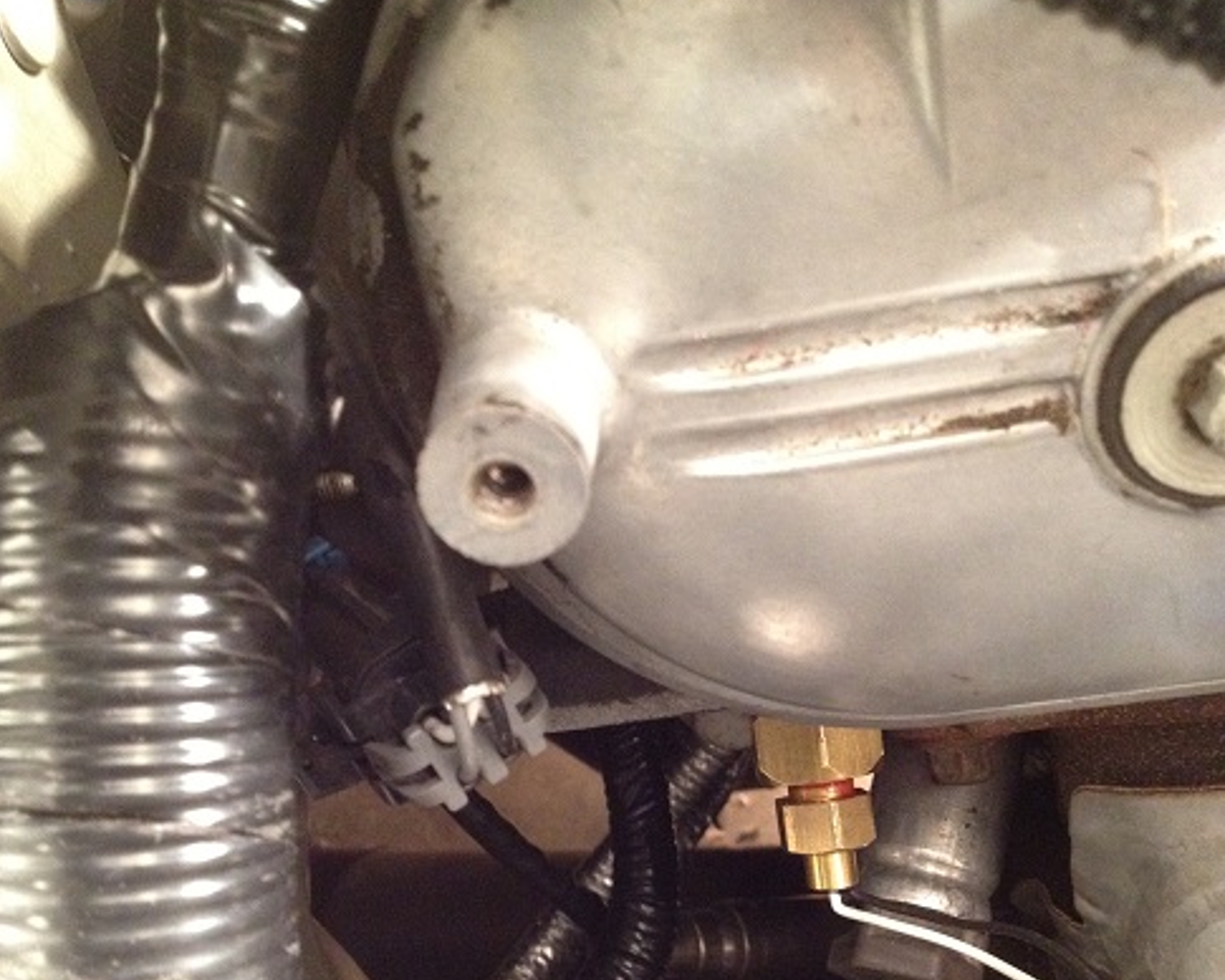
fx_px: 1668
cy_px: 749
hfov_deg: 40.3
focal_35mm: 46
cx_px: 609
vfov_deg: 32.1
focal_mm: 4.28
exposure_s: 1/15
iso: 500
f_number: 2.4
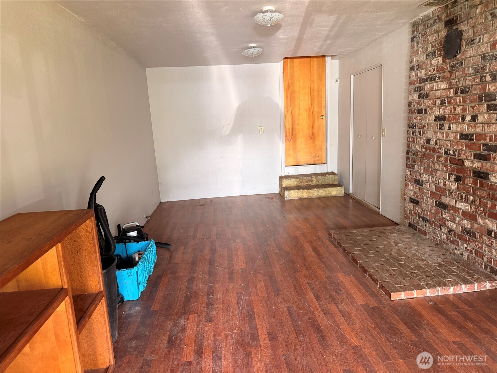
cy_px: 186
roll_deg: +3.1
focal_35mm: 24
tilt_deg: -11.4
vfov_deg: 56.8
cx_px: 248
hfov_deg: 71.6
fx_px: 345
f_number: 1.78
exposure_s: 1/65
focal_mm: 6.76
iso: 200
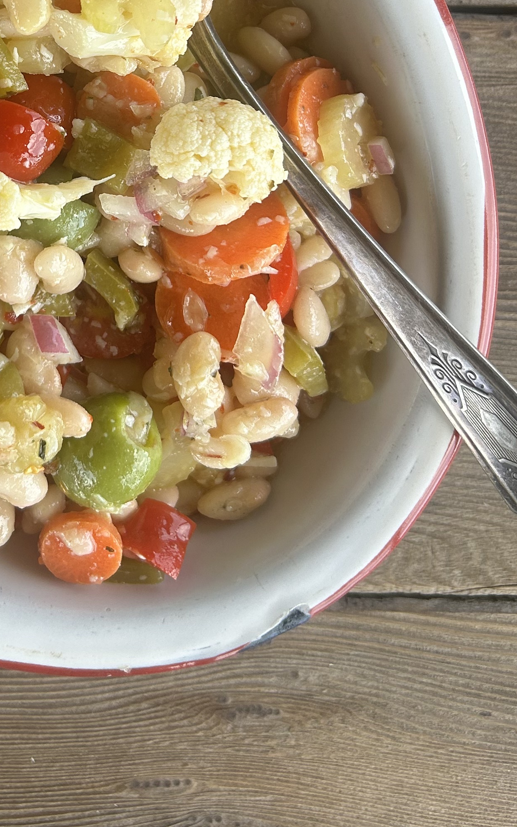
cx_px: 6
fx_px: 1262
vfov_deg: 34.6
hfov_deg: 22.3
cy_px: 113
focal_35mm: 56
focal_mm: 5.7
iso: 40
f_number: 1.5
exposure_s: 1/264
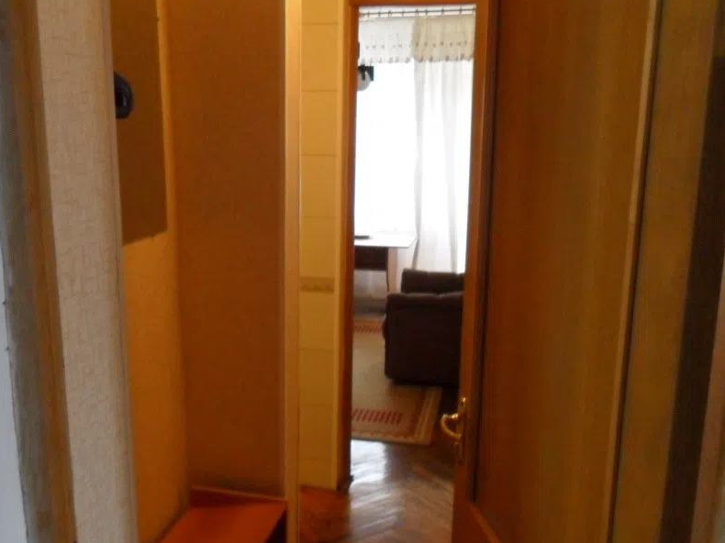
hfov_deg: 52.5
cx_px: 311
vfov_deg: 40.6
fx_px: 733
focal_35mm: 35
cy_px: 297
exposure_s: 1/15
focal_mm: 4.9
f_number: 3.5
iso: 480
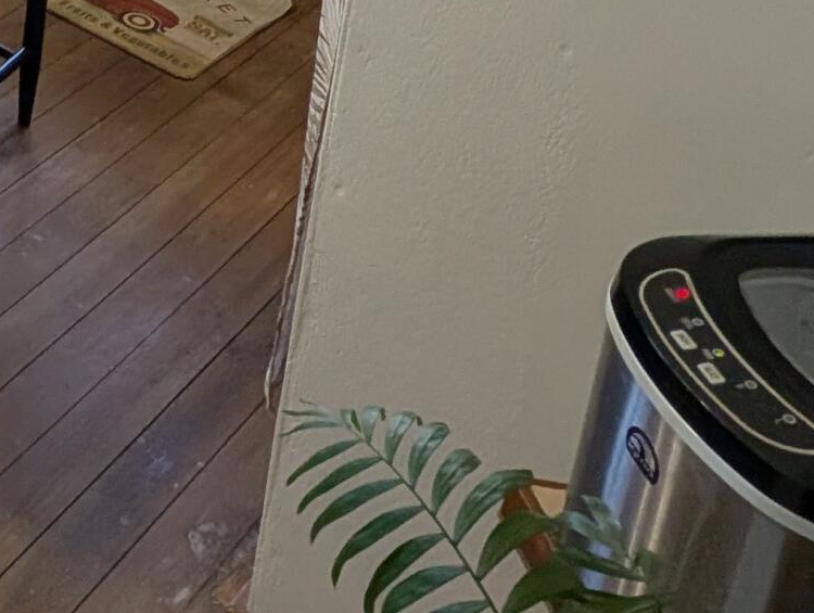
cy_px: -421
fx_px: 1131
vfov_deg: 22.0
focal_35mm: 48
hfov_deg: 27.2
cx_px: -418
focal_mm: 2.02
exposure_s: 1/60
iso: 66
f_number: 1.7
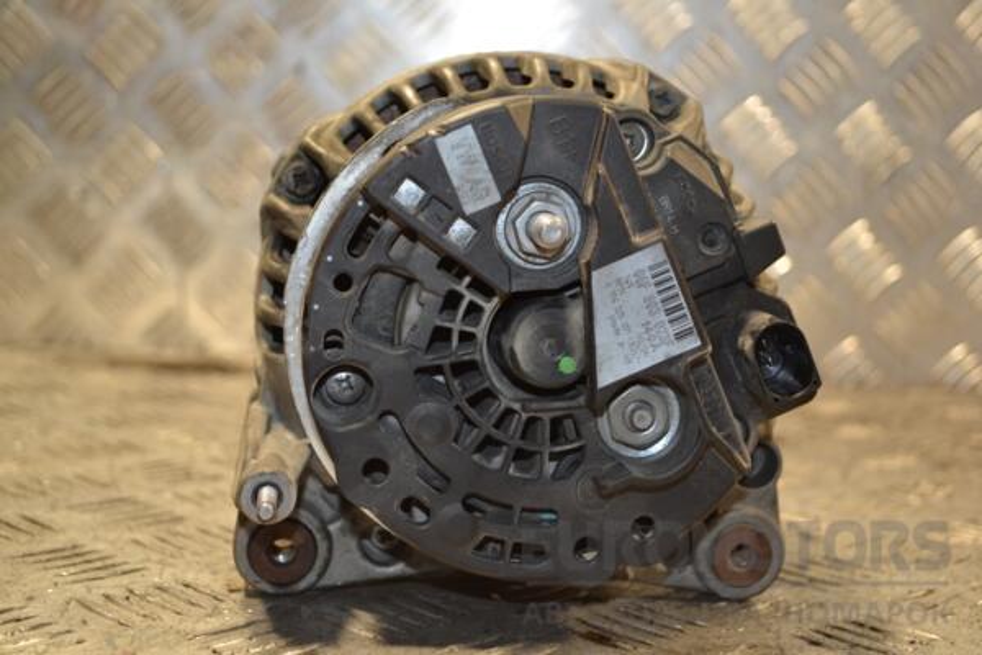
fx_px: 1555
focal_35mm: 57
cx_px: 491
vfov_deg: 23.8
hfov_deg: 35.1
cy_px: 328
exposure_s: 1/60
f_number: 5
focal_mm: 38
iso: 500
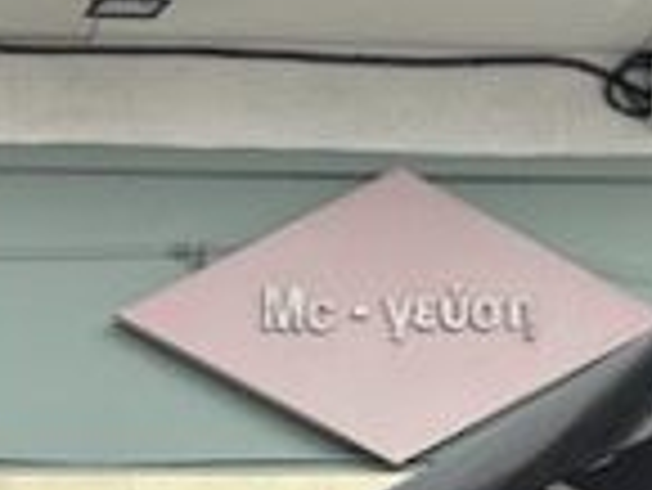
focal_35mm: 127
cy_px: 1205
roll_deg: +2.5
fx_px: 2394
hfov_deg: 14.9
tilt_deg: -4.9
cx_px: -184
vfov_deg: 10.1
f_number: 1.78
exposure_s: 1/910
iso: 80
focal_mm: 6.86
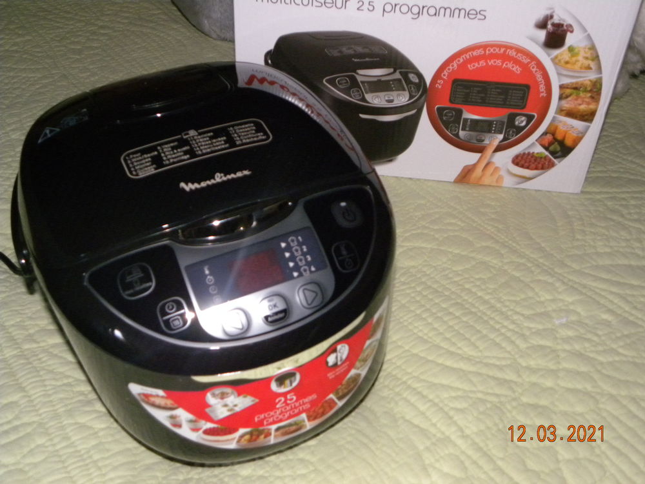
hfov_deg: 50.1
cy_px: 242
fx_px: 689
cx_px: 322
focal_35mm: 37
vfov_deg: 38.7
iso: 400
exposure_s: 1/30
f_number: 3.2
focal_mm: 6.6
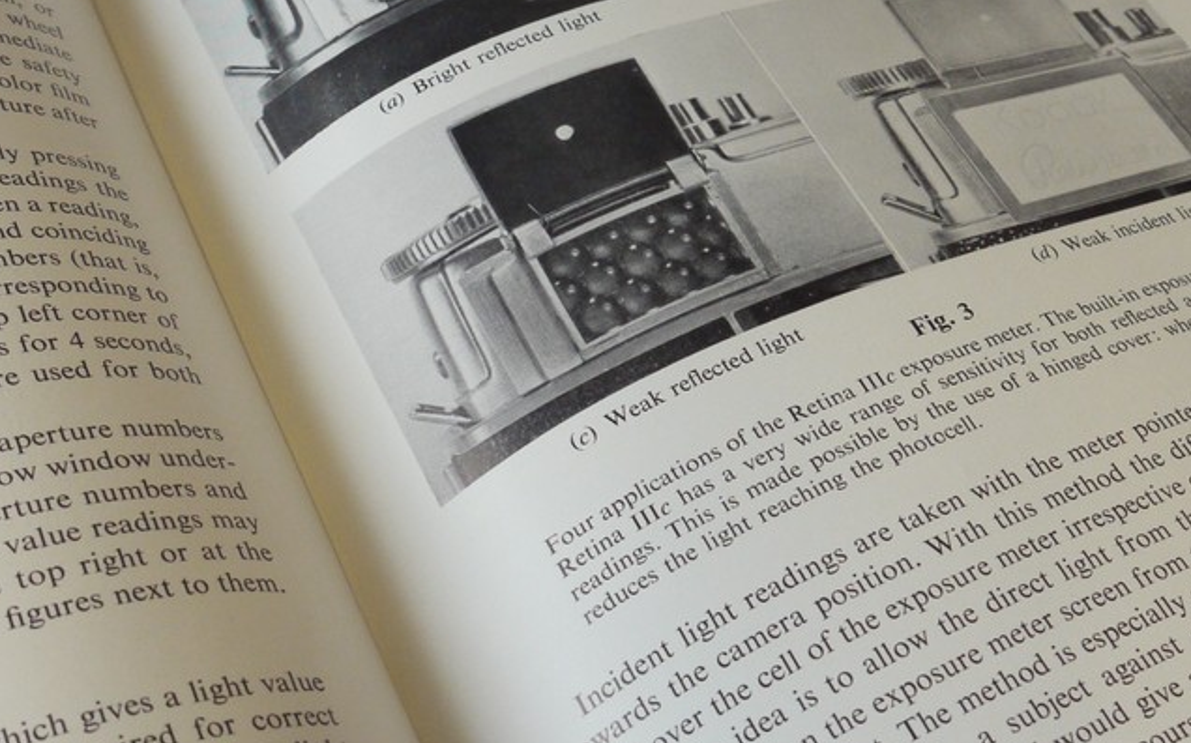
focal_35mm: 68
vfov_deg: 19.1
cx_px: 794
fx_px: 2206
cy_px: 298
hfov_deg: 30.0
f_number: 8
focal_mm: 17
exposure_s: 1/60
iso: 800
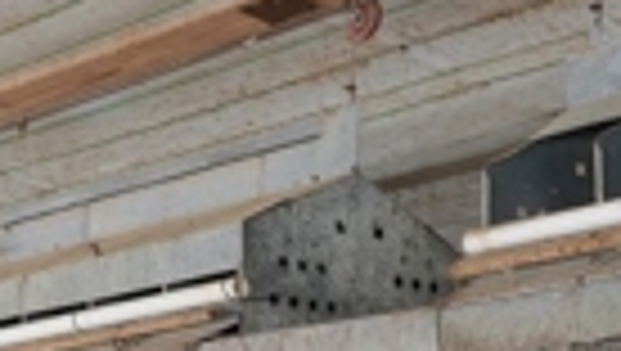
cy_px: 302
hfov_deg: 15.6
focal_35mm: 133
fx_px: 2193
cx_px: -81
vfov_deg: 9.1
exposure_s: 1/40
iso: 2000
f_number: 11
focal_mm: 39
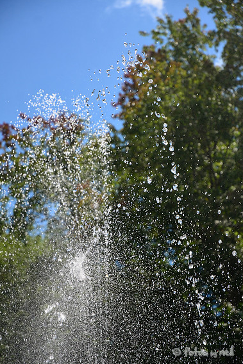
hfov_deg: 12.8
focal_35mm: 107
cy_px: 183
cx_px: 122
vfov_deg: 19.1
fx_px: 1083
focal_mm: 70
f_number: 4.5
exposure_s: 1/800
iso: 100
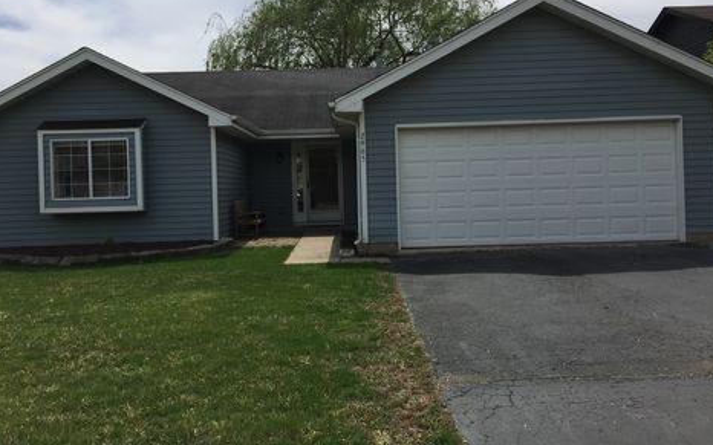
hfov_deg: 58.2
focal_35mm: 33
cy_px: 193
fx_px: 641
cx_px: 355
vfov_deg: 38.2
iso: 32
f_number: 2.2
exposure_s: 1/3300
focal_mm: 4.15
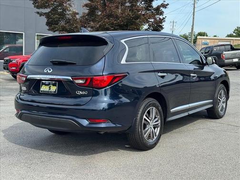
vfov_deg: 30.3
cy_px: 90
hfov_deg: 39.7
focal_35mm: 48
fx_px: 333
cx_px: 120
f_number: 1.78
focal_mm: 6.76
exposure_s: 1/1366
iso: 64
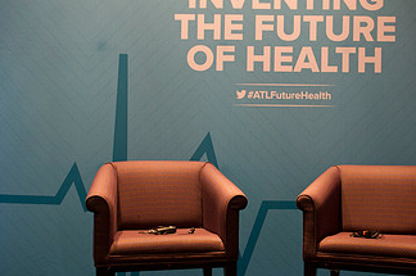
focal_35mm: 43
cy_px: 144
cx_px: 273
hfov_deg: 44.9
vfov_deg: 31.1
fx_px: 496
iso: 1600
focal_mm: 24
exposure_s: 1/125
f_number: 2.8
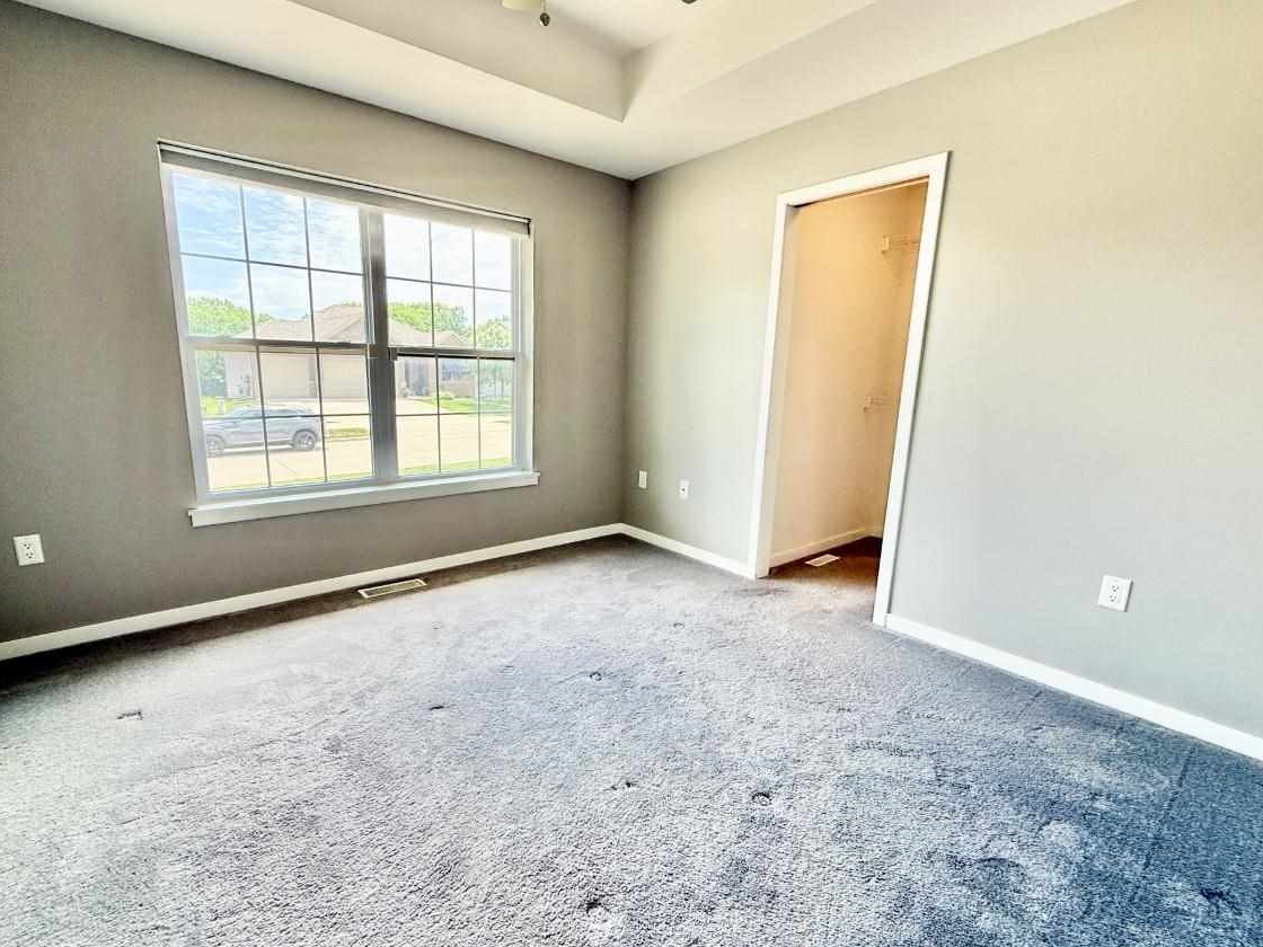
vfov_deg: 78.1
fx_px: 584
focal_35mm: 16
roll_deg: -1.1
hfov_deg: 94.4
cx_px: 594
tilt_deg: -10.9
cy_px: 486
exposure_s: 1/231
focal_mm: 2.22
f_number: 2.2
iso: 64
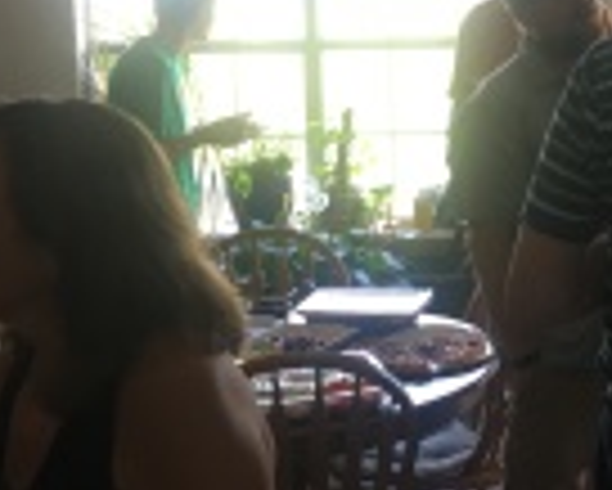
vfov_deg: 20.0
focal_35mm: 76
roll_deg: +1.0
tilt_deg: -5.9
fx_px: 1378
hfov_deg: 24.0
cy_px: 108
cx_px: 608
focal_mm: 4.15
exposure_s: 1/30
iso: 50
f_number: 2.2
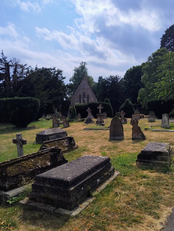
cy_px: 123
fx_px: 194
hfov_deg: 48.2
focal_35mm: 29
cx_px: 90
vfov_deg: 61.6
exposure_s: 1/4775
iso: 103
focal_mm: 5.56
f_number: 1.8
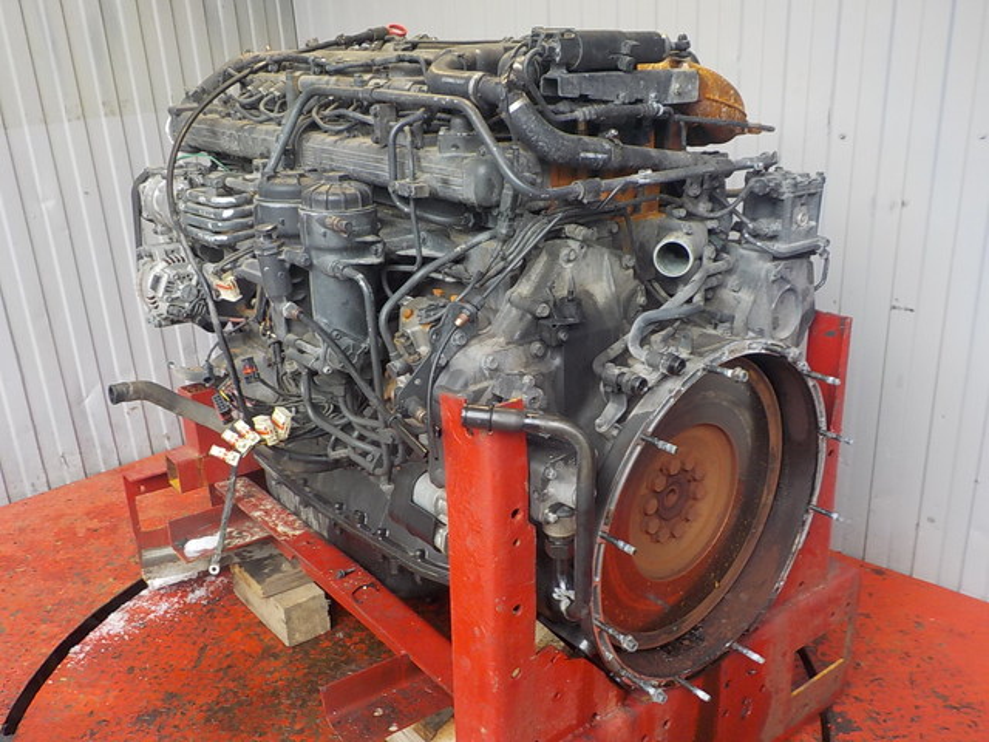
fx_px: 857
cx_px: 494
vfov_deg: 46.8
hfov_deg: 60.0
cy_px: 371
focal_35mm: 30
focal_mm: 4.1
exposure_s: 1/30
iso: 140
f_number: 3.3
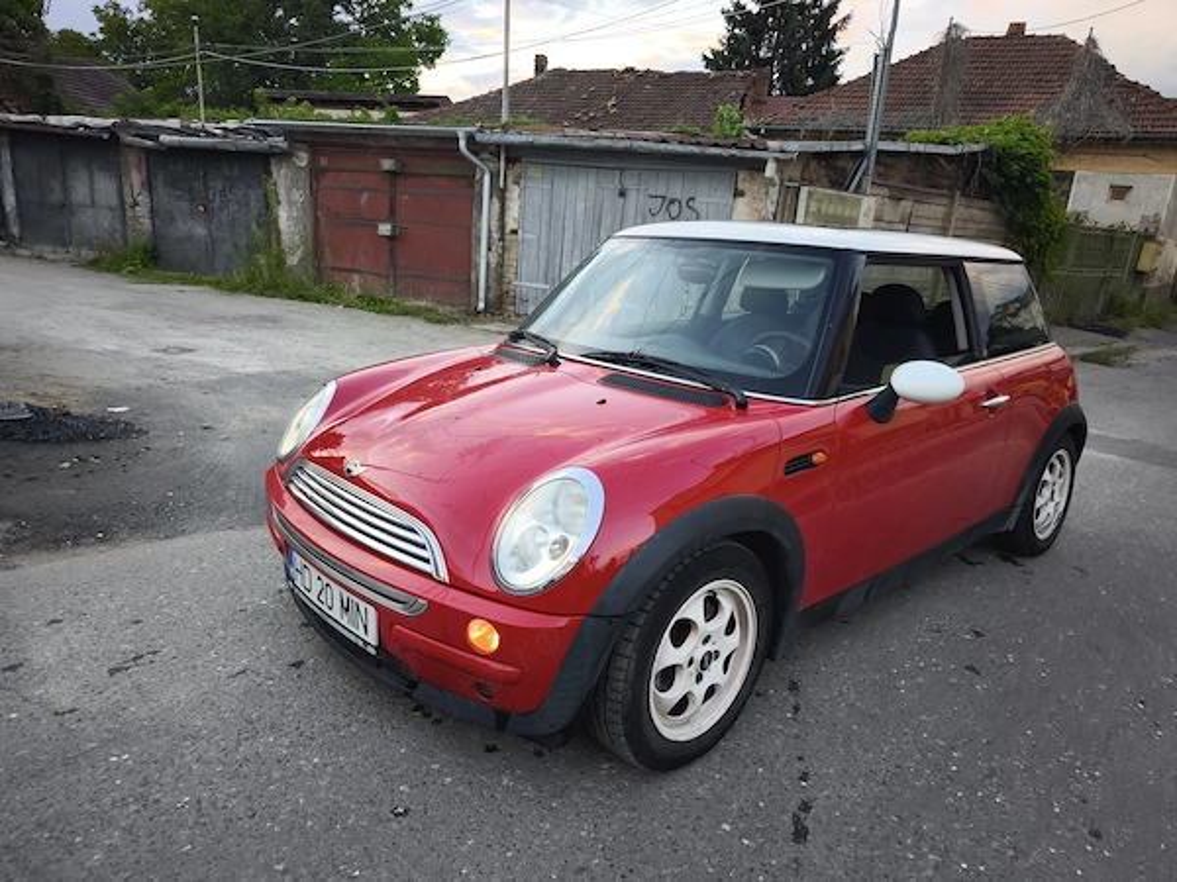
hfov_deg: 73.9
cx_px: 588
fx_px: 782
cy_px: 441
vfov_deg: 58.9
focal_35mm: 23
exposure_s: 1/100
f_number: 1.6
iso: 80
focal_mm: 6.57
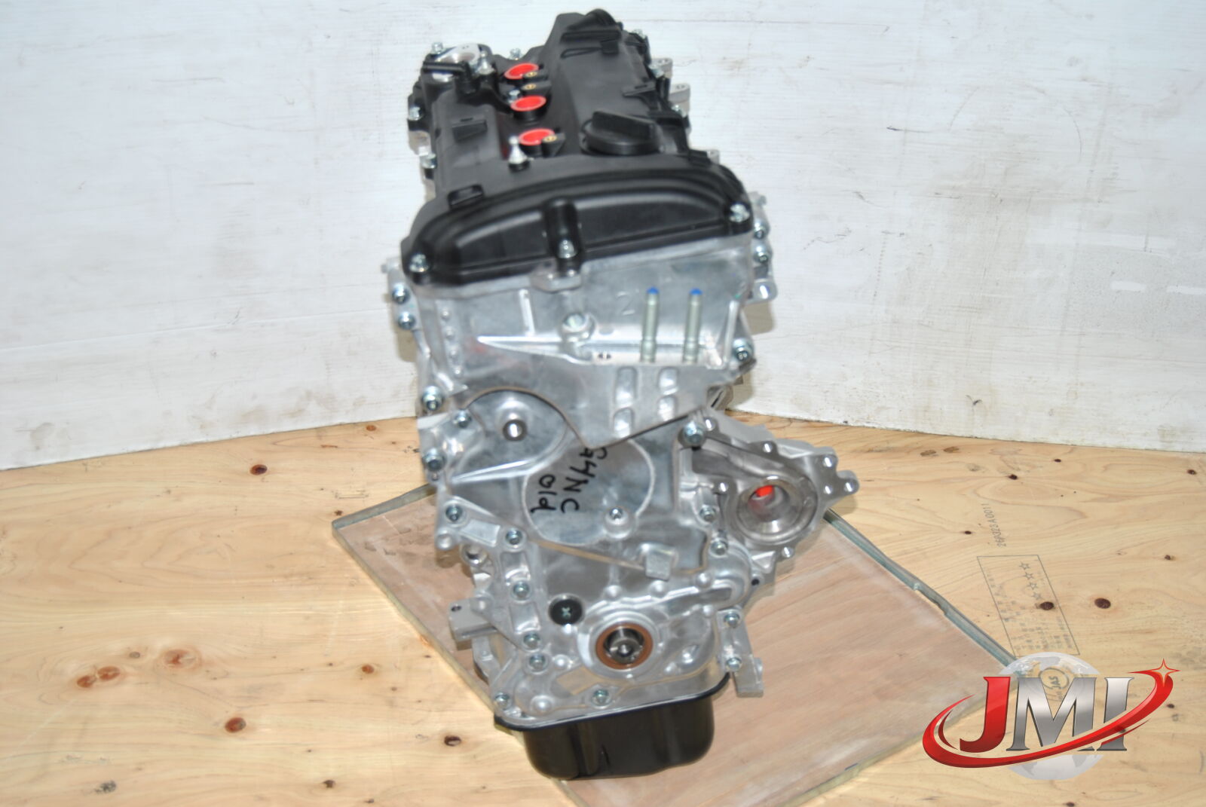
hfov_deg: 35.0
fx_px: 1912
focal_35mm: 57
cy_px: 404
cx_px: 603
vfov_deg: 23.8
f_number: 4.8
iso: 100
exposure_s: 1/60
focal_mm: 38
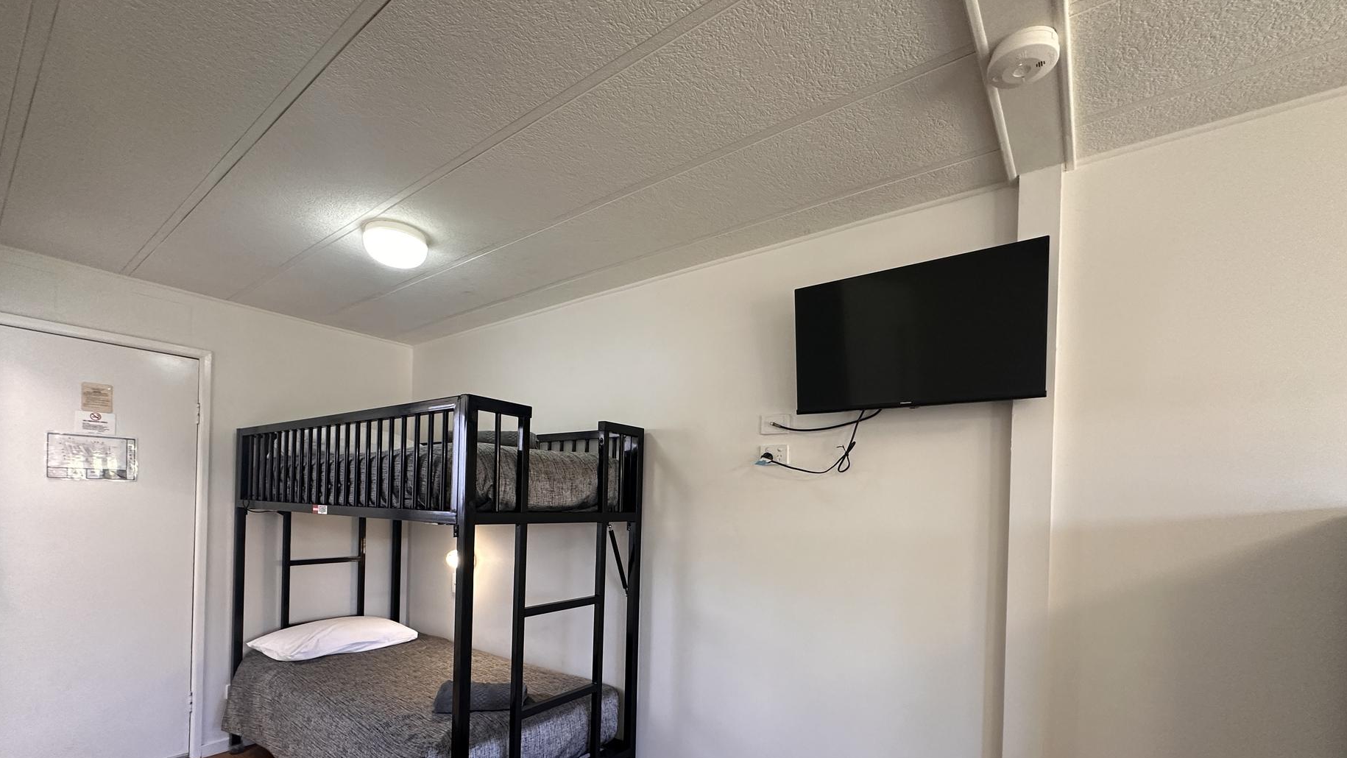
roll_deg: -1.7
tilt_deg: -0.3
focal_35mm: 16
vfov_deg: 65.4
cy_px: 503
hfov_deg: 99.4
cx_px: 668
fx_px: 572
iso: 320
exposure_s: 1/100
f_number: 2.2
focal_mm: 2.22
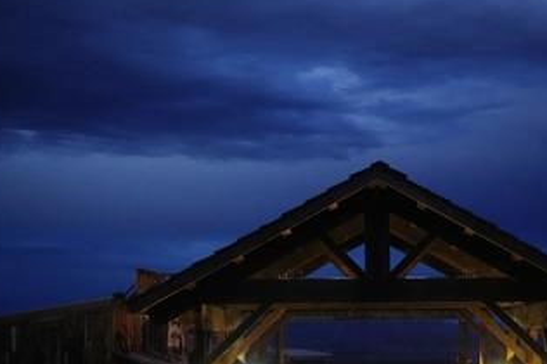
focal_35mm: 72
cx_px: 370
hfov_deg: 27.9
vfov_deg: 18.8
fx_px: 1093
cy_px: 270
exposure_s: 1/160
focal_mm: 35
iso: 6400
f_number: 1.8
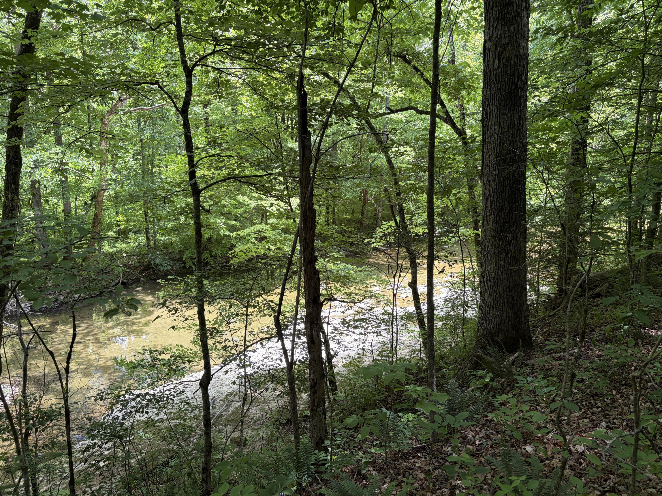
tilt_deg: -12.5
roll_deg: -0.7
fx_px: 497
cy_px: 248
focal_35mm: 26
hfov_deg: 67.3
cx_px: 331
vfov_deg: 53.1
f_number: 1.6
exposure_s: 1/181
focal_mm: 5.96
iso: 50
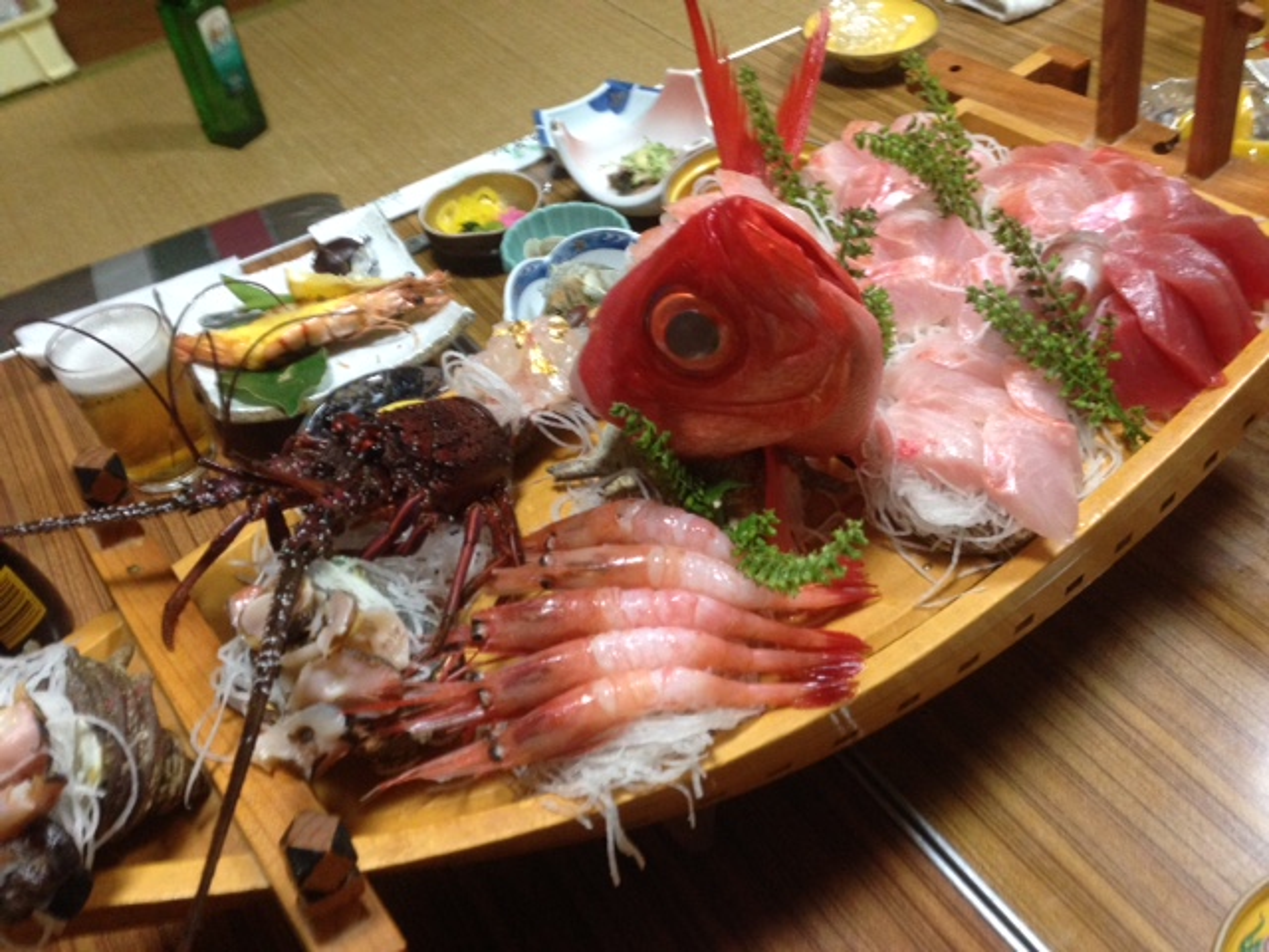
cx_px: 634
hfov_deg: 55.4
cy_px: 476
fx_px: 1210
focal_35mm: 33
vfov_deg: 42.9
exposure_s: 1/20
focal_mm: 4.12
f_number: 2.4
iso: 250
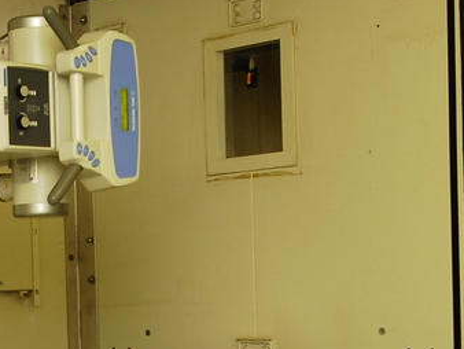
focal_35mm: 106
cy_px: 350
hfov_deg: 17.7
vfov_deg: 13.7
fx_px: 1427
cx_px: -65
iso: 400
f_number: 5.6
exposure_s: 1/20
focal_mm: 25
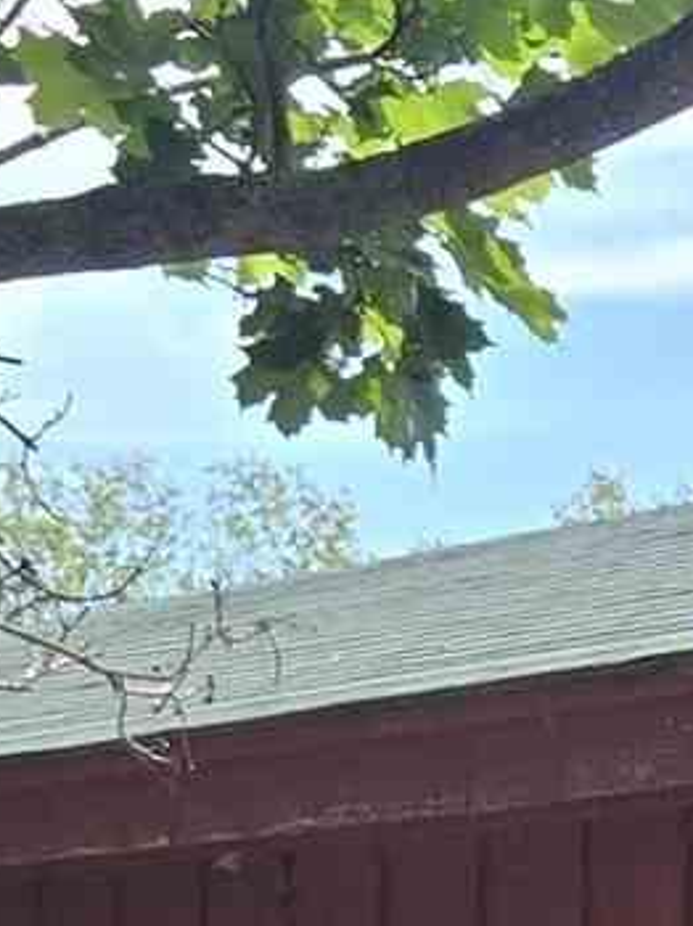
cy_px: 1458
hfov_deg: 7.3
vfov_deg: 9.5
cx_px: 889
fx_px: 5399
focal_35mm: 202
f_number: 1.8
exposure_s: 1/622
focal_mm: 5.4
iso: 25
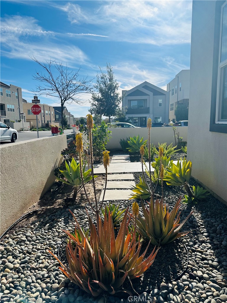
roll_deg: +2.6
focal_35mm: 24
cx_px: 114
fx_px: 210
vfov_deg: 71.6
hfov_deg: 56.8
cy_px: 152
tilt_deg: -3.7
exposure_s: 1/9709
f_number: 1.78
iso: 80
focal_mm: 6.86
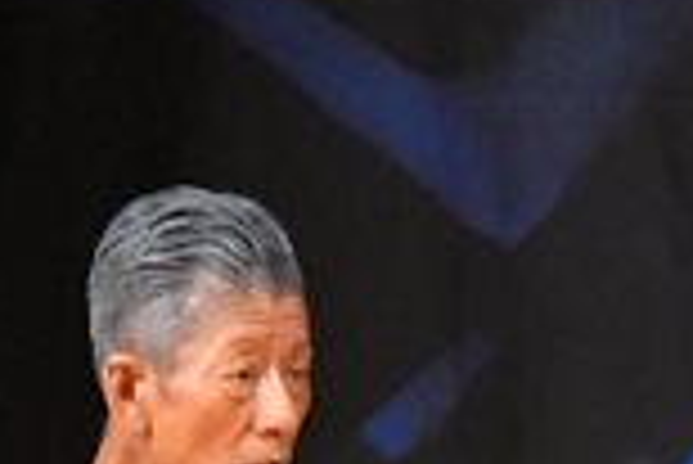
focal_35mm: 1432
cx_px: 821
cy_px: 1131
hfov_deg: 1.4
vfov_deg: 1.0
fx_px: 27591
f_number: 5.6
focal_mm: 190
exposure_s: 1/400
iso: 7200
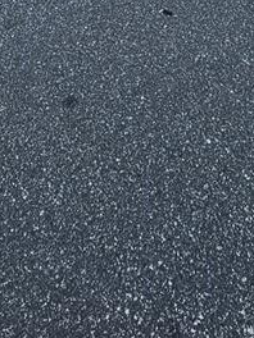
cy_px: -408
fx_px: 577
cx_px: 140
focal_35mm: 59
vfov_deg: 17.0
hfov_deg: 24.8
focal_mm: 2.2
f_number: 2.2
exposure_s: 1/1884
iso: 50
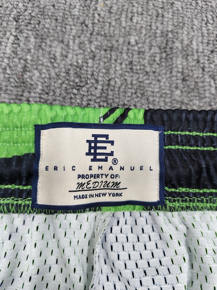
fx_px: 201
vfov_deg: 71.6
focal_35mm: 24
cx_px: 108
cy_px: 145
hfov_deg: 56.8
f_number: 1.88
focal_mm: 5.56
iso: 1278
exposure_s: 1/50
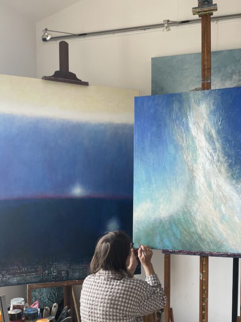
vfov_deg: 48.1
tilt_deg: -5.4
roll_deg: -0.2
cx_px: 144
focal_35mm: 38
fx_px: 353
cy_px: 216
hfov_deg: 37.6
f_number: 1.6
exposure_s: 1/121
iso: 40
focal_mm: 4.2
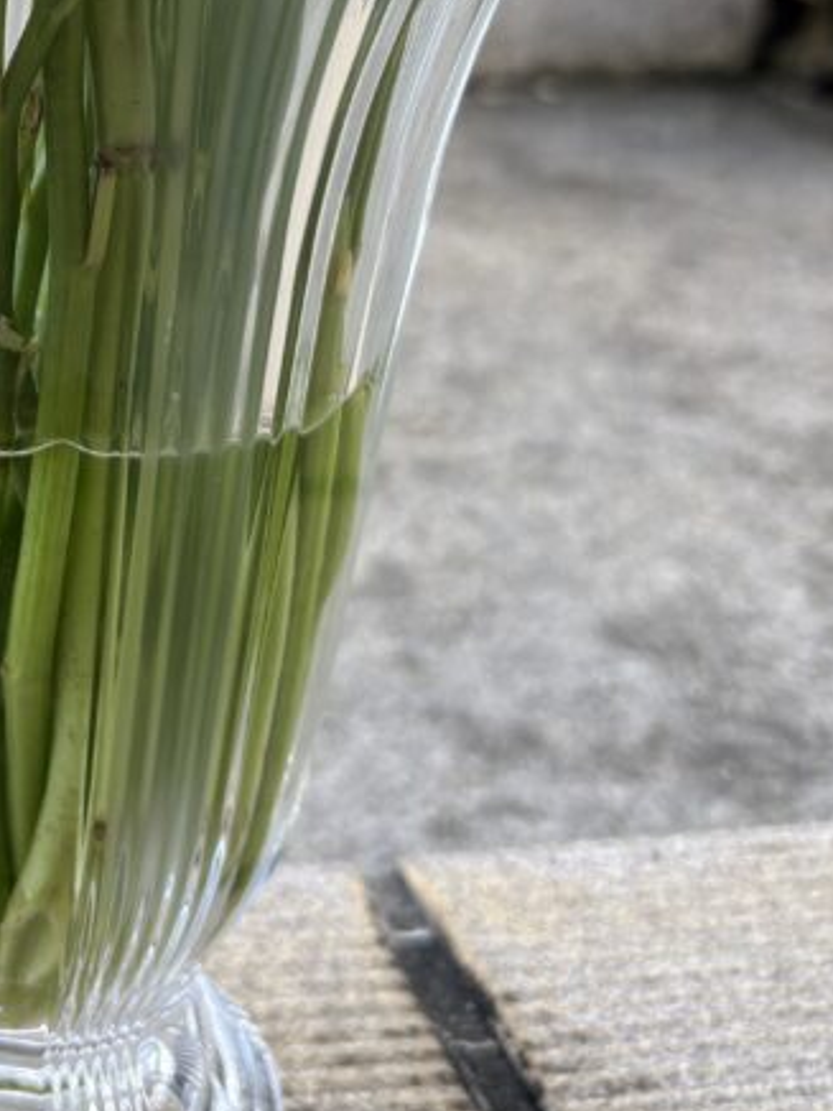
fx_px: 1957
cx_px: -3
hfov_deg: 23.0
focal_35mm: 61
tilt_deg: -15.5
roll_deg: -1.7
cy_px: 189
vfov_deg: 30.7
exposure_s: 1/121
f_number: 1.6
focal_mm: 5.96
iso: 50
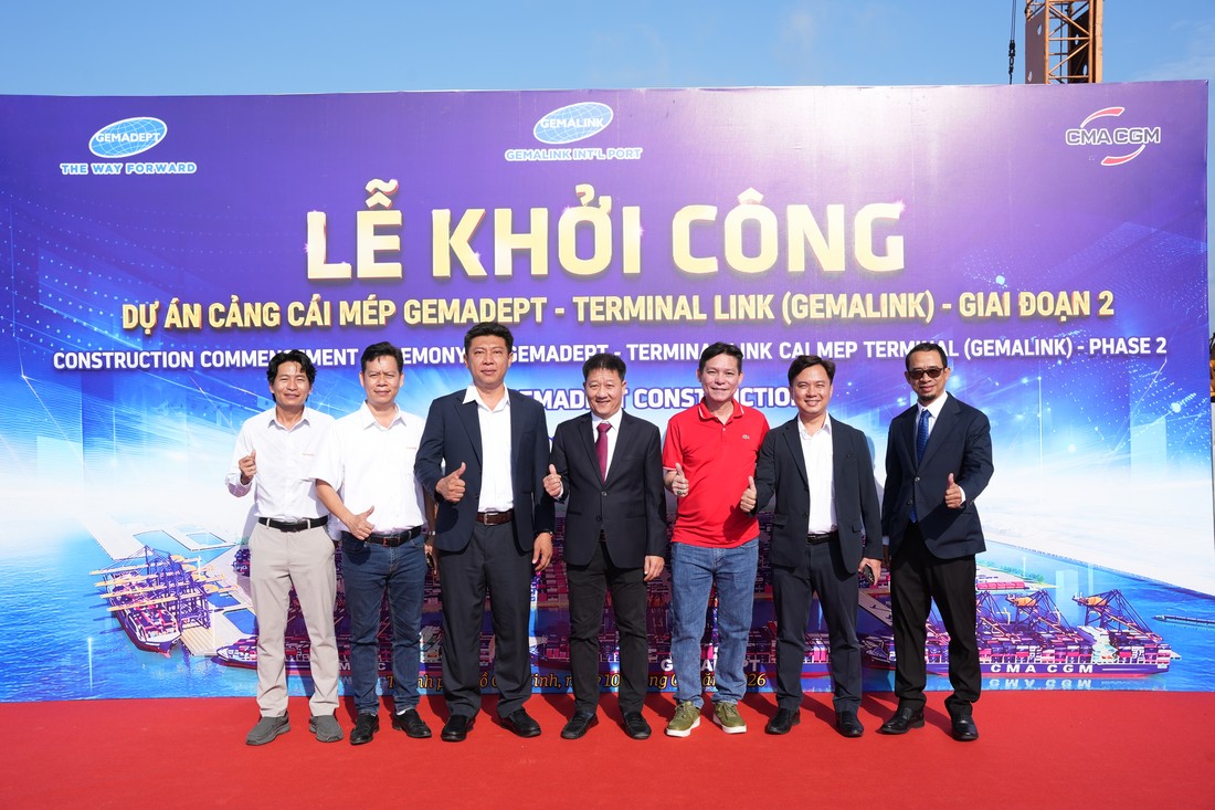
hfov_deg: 51.5
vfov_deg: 35.7
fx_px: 1259
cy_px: 405
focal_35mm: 37
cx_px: 608
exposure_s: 1/640
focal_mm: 37.3
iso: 250
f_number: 8
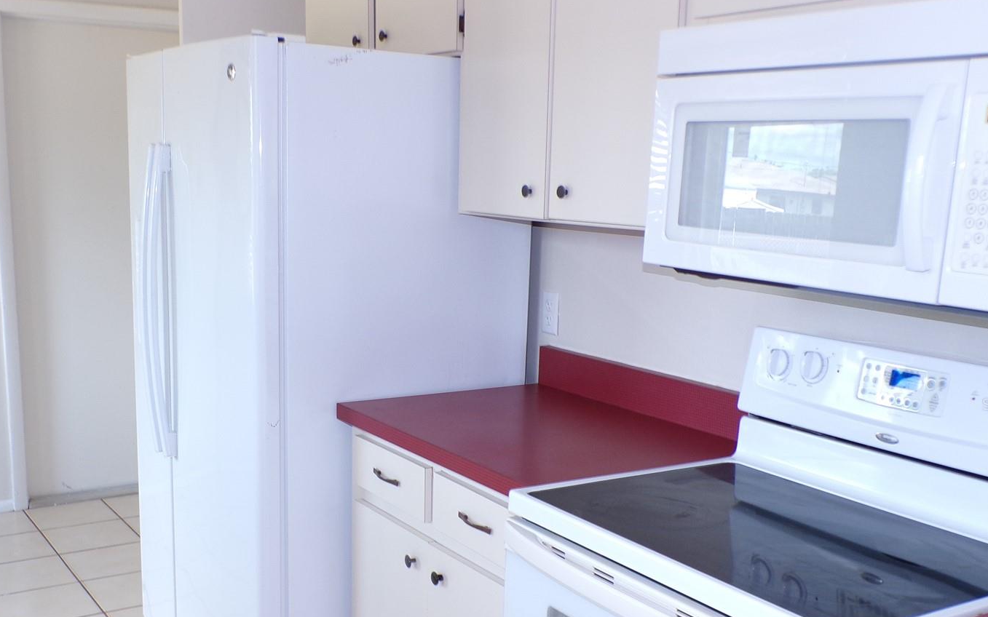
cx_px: 469
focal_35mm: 40
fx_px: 1077
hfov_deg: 49.3
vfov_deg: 31.8
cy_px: 404
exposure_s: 1/34
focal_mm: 5.8
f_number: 3.2
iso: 115
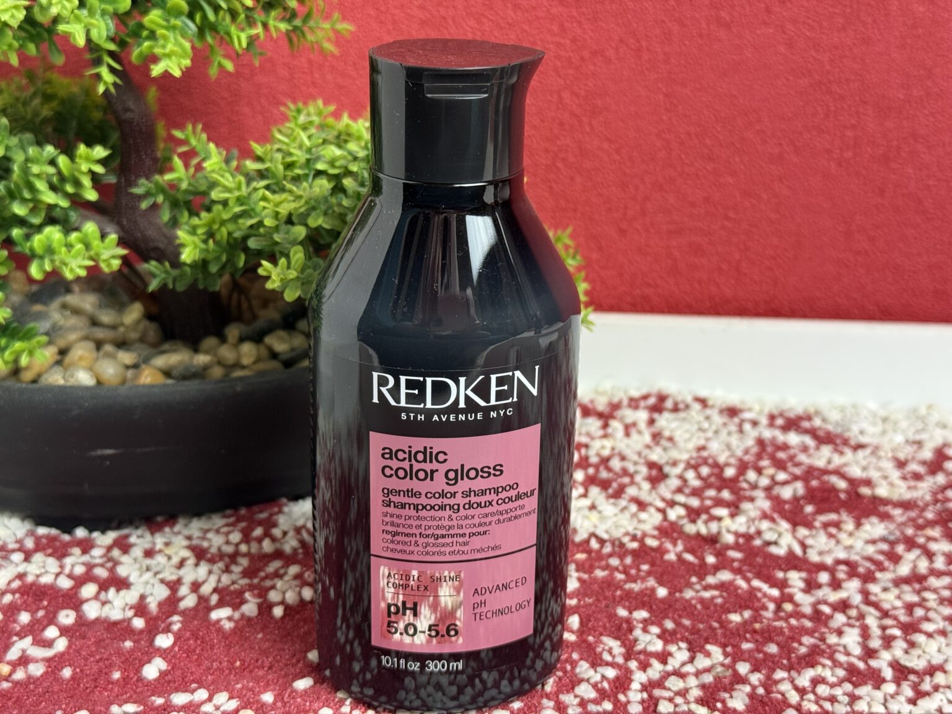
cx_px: 476
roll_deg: +0.1
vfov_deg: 30.3
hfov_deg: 39.7
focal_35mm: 48
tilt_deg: -21.3
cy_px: 357
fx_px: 1320
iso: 200
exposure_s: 1/50
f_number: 1.78
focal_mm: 6.76
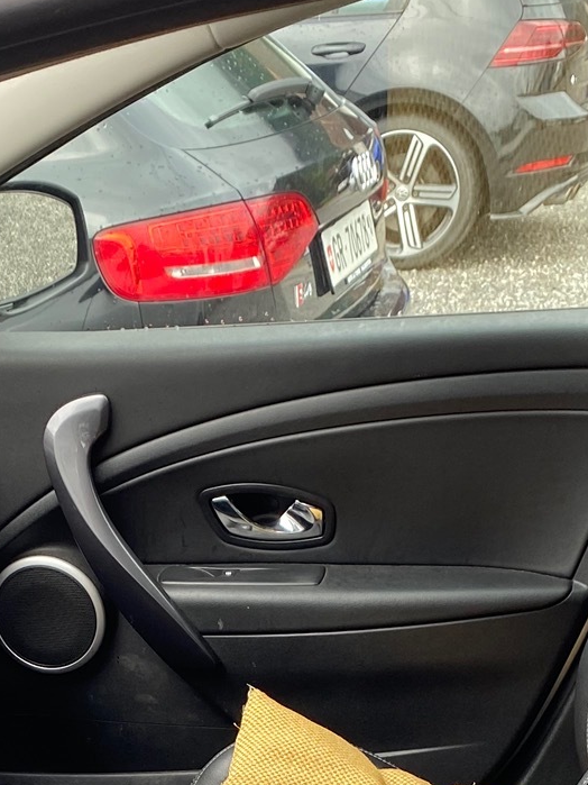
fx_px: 1699
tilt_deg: -31.3
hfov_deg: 19.4
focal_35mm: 75
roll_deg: +5.1
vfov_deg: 23.7
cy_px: 942
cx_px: 100
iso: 40
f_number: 1.8
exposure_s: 1/122
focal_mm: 4.25
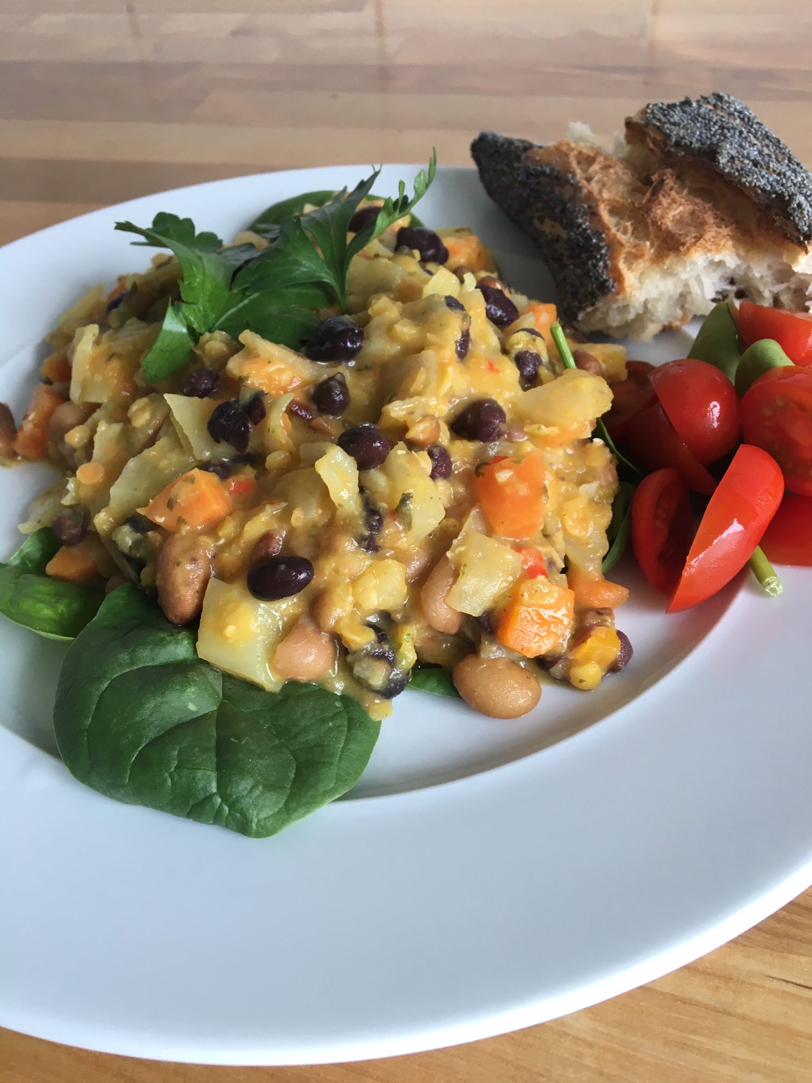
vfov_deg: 61.7
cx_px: 406
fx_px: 907
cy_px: 542
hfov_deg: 48.2
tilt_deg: -44.1
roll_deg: +4.4
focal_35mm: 29
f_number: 2.2
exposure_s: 1/33
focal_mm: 4.15
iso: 25
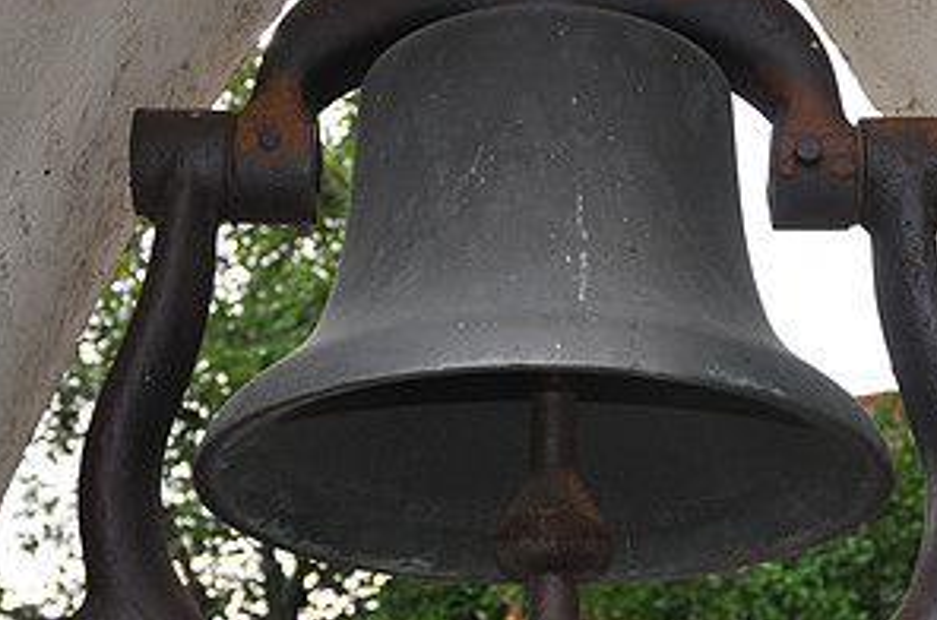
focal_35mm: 100
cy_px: 422
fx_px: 2597
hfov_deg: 20.4
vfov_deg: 13.6
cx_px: 605
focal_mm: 34
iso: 280
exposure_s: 1/200
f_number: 4.2
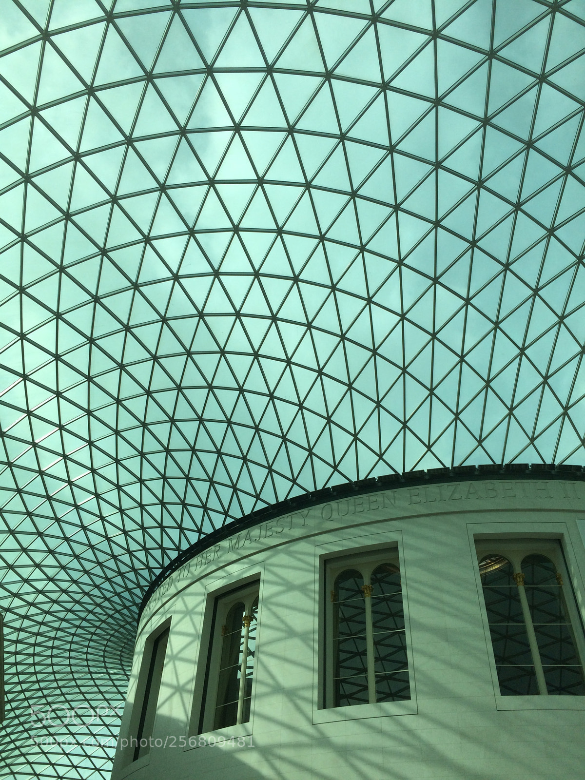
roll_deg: -1.4
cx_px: 292
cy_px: 390
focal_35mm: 29
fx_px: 653
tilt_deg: +41.7
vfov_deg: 61.7
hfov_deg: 48.2
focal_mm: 4.15
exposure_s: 1/954
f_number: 2.2
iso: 32
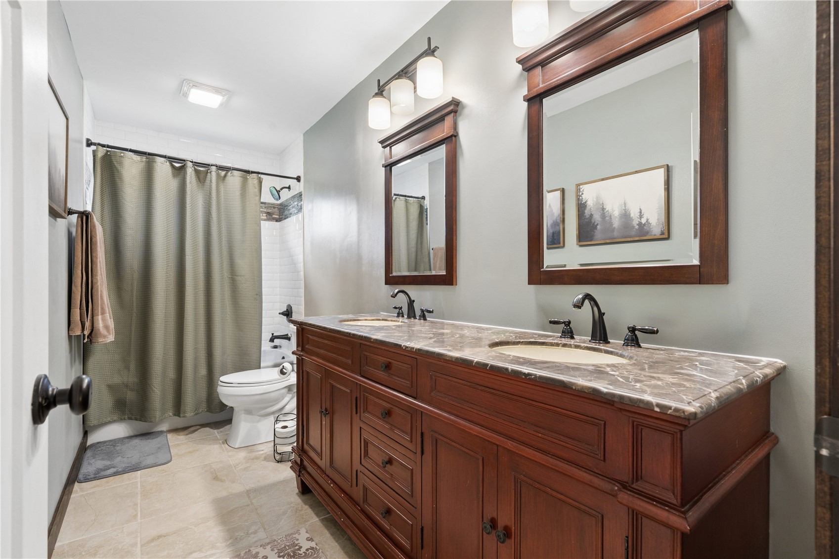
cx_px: 420
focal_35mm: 16
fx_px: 373
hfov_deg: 96.7
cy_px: 280
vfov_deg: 73.7
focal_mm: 16
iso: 400
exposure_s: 1/4
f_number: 9
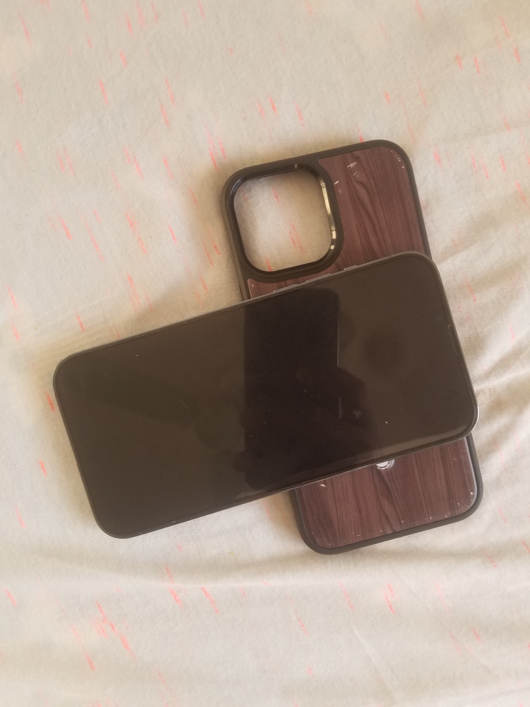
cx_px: 265
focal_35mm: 26
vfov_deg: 67.3
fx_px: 531
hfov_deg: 53.1
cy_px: 354
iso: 160
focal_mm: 4.25
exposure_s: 1/60
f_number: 1.7
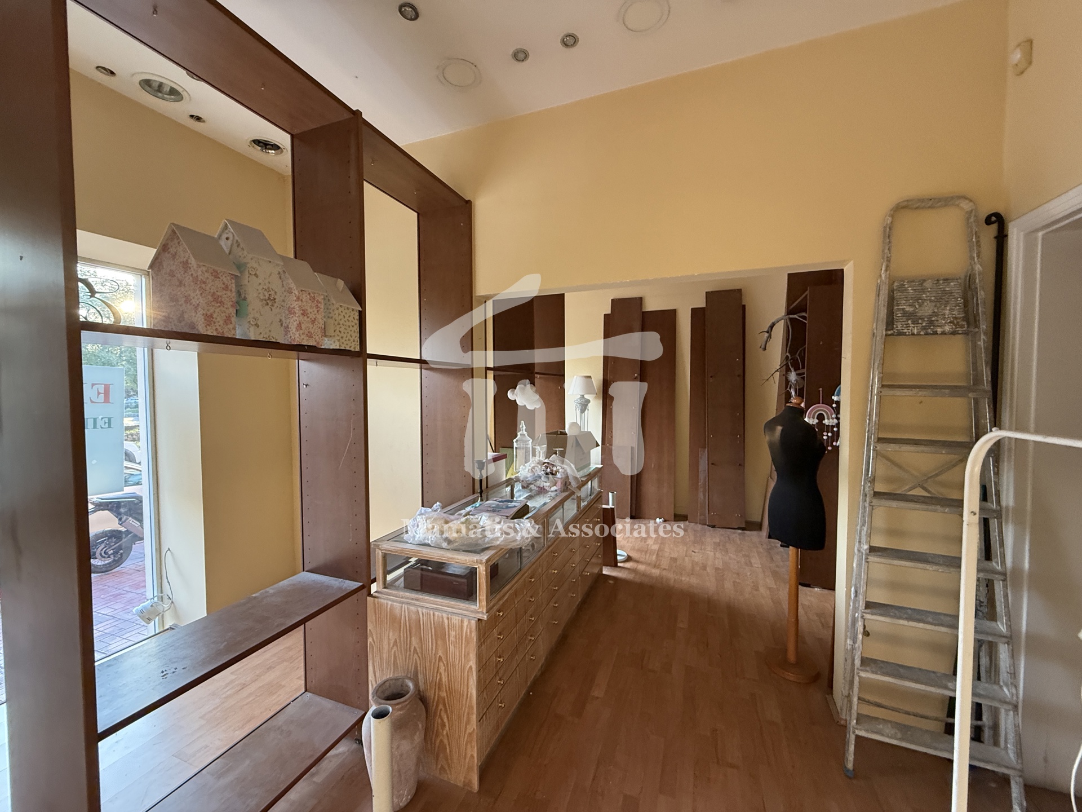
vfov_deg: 85.7
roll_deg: +0.7
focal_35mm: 14
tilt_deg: -0.2
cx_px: 541
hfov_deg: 102.1
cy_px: 406
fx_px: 438
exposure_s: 1/86
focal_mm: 2.22
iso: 320
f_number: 2.2
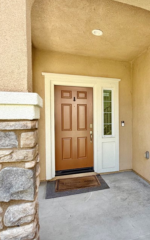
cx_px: 114
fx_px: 157
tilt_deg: +0.1
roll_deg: +0.8
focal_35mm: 24
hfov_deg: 48.9
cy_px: 121
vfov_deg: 74.8
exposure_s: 1/157
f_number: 2.2
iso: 40
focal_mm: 2.22
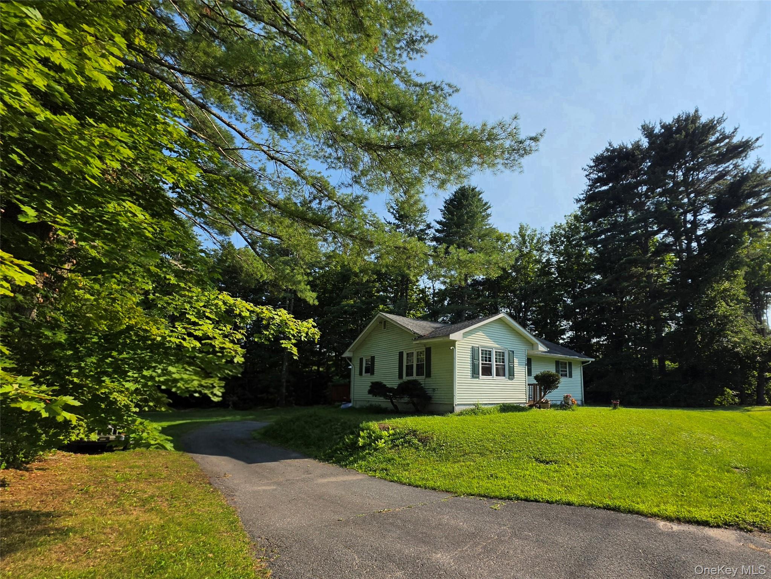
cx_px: 386
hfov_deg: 106.2
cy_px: 290
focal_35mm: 13
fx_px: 290
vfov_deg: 89.9
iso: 32
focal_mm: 2.2
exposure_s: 1/5000
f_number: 1.9
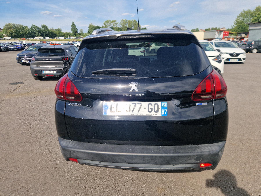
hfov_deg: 73.9
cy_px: 98
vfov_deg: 58.9
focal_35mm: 23
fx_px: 173
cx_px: 130
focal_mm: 5.4
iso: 50
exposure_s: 1/1667
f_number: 1.8
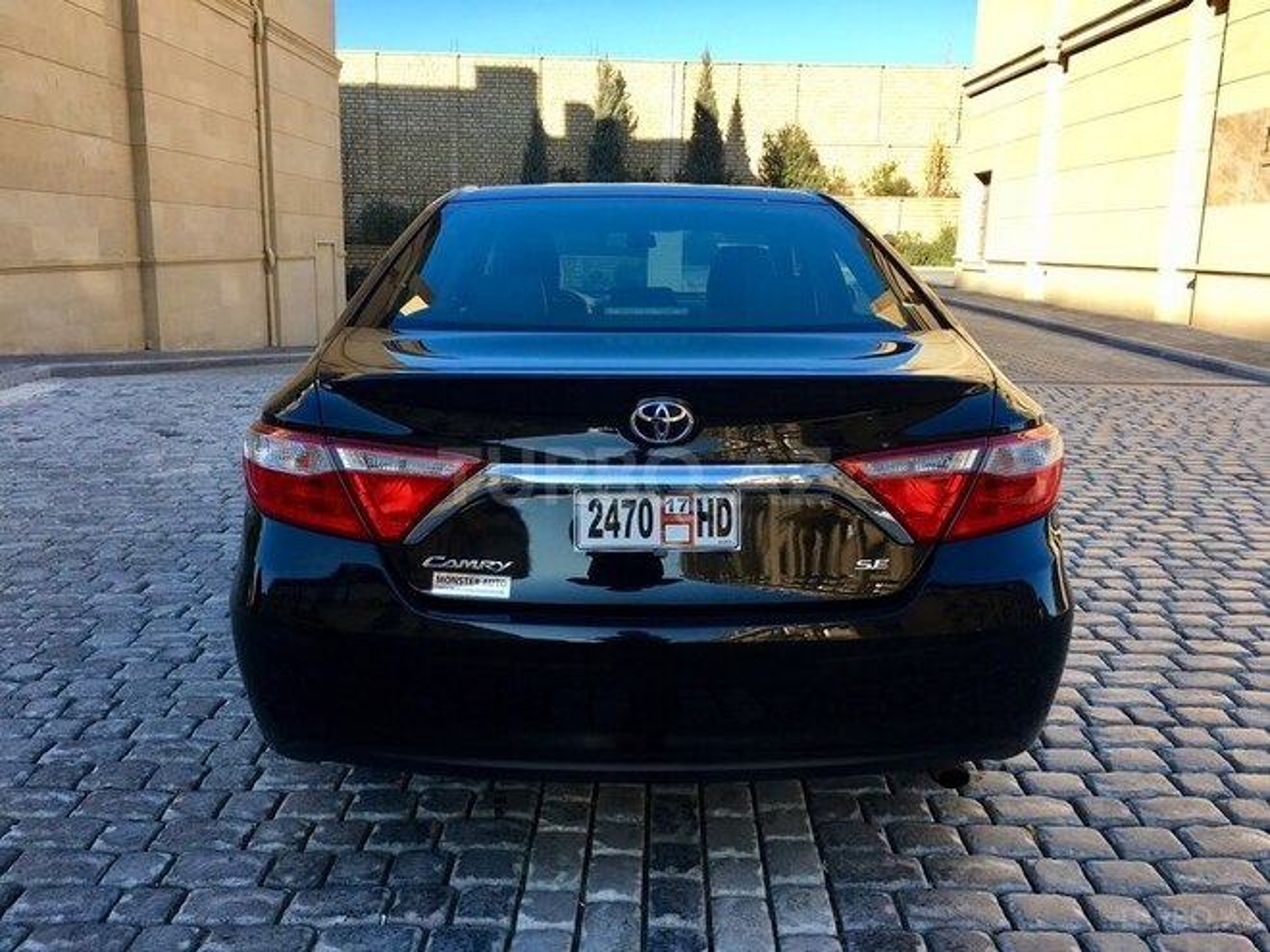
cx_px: 635
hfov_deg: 61.7
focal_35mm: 29
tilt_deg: -12.3
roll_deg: -2.0
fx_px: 1064
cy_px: 476
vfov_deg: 48.2
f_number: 2.2
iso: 25
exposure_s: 1/545
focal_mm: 4.15
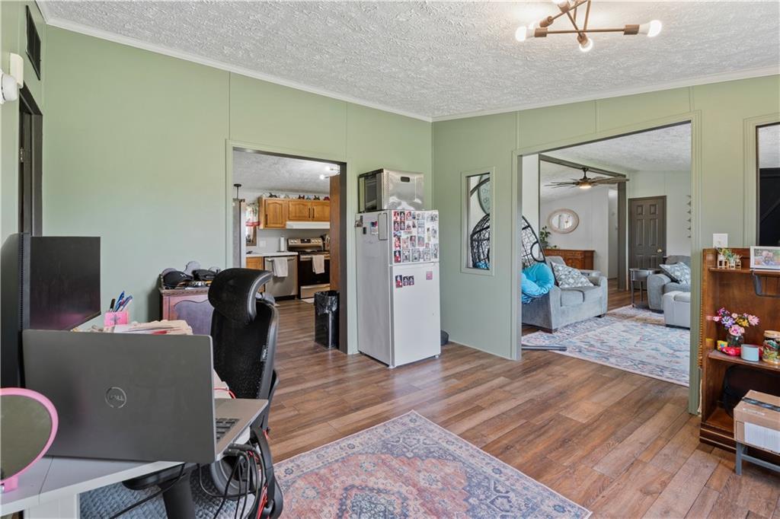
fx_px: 360
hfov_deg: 94.7
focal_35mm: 17
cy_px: 260
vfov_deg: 71.7
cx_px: 390
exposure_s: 1/1.25
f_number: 9
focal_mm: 16.6
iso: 250
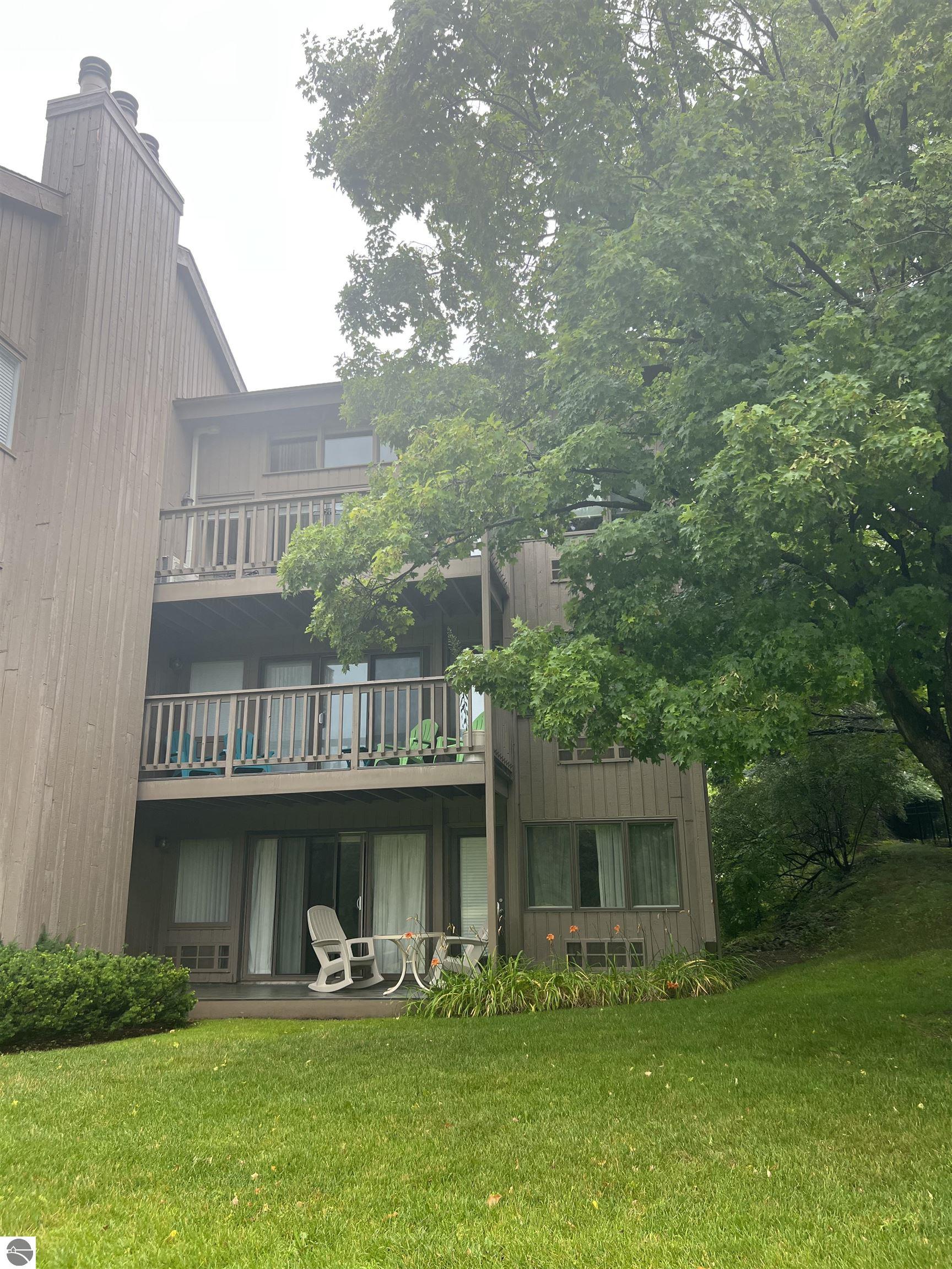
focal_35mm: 26
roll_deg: +0.6
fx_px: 953
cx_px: 476
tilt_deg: +16.1
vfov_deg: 67.3
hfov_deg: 53.1
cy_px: 634
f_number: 1.5
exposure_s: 1/171
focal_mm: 5.7
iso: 50
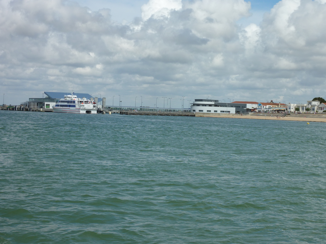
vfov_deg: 23.3
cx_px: 163
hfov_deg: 30.7
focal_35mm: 63
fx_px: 593
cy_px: 122
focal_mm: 10.3
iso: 80
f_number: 5.6
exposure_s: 1/640
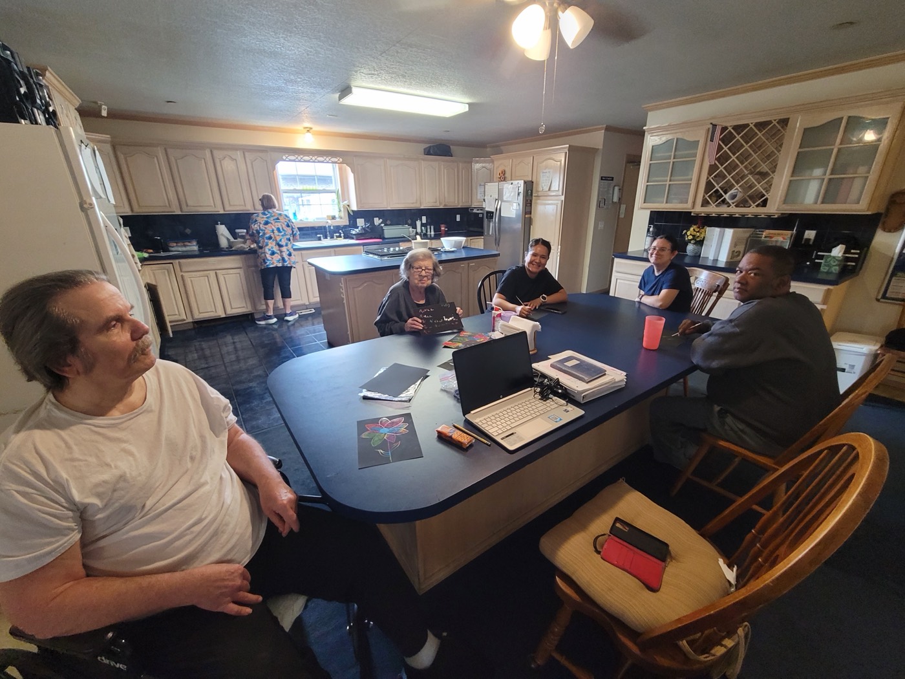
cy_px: 340
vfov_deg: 89.9
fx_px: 340
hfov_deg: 106.2
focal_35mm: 13
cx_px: 452
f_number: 2.2
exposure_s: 1/30
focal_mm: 2.2
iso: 320
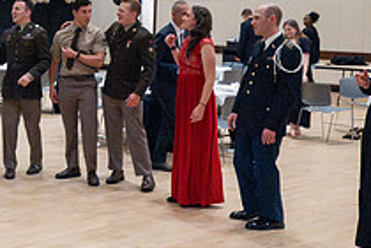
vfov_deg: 19.8
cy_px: 58
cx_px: -50
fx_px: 701
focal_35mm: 68
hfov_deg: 26.9
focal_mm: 24
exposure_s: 1/400
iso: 20000
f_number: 3.5
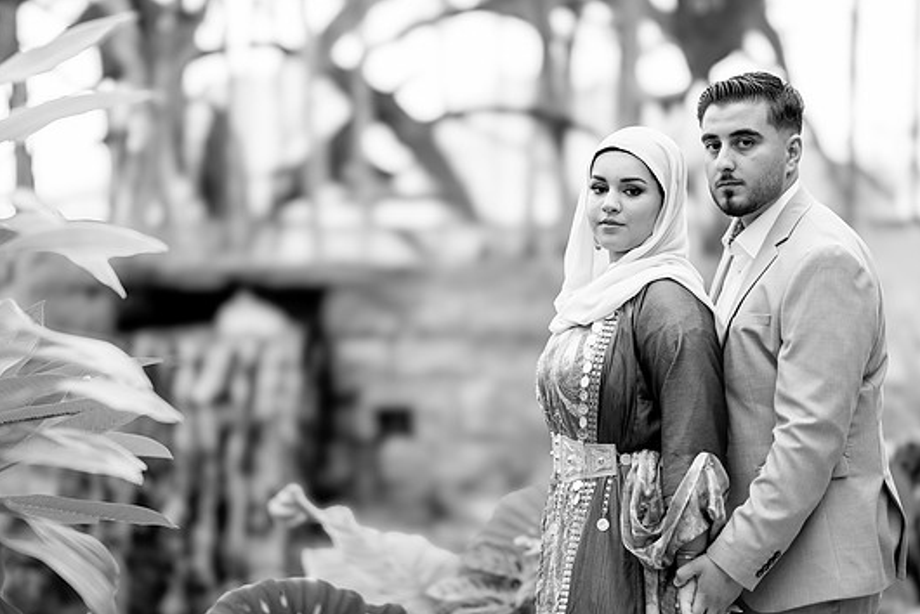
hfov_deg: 21.9
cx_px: 429
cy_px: 330
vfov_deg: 14.7
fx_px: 2378
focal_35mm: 93
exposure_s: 1/400
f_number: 1.4
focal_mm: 85
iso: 100
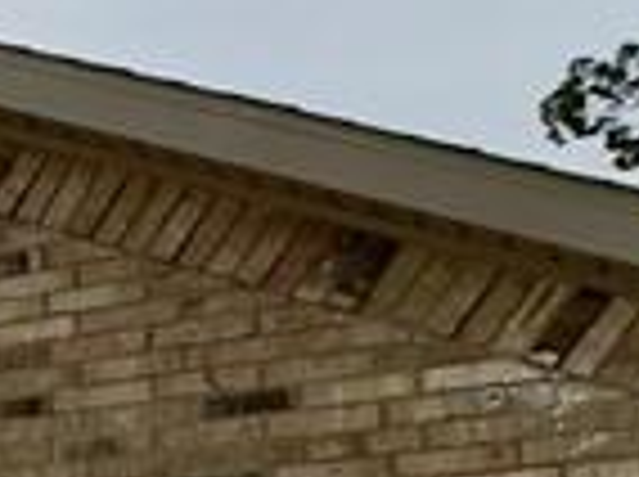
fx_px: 1861
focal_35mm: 101
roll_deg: -3.7
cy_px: 693
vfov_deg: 13.8
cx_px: -1242
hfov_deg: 11.6
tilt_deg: +5.5
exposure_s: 1/1449
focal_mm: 2.22
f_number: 2.2
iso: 50
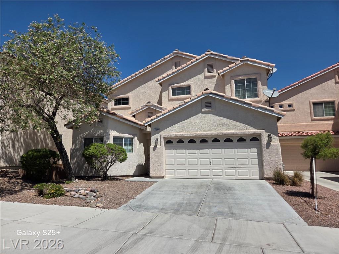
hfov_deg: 73.9
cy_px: 127
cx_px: 170
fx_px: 225
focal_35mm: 23
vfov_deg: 58.9
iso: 64
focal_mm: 5.4
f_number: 1.8
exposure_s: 1/7891
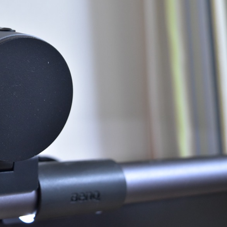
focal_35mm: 80
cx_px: 15
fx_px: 594
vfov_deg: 21.6
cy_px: 93
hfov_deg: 21.1
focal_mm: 32
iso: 1600
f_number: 5.6
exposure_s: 1/50
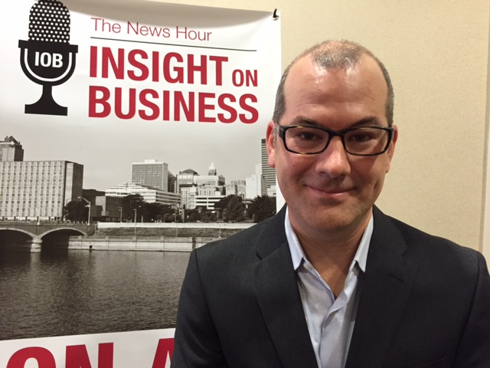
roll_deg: -1.7
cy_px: 184
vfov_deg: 48.2
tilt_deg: -3.6
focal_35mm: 29
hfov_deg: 61.7
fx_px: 411
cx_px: 245
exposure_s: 1/30
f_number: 2.2
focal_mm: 4.15
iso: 200
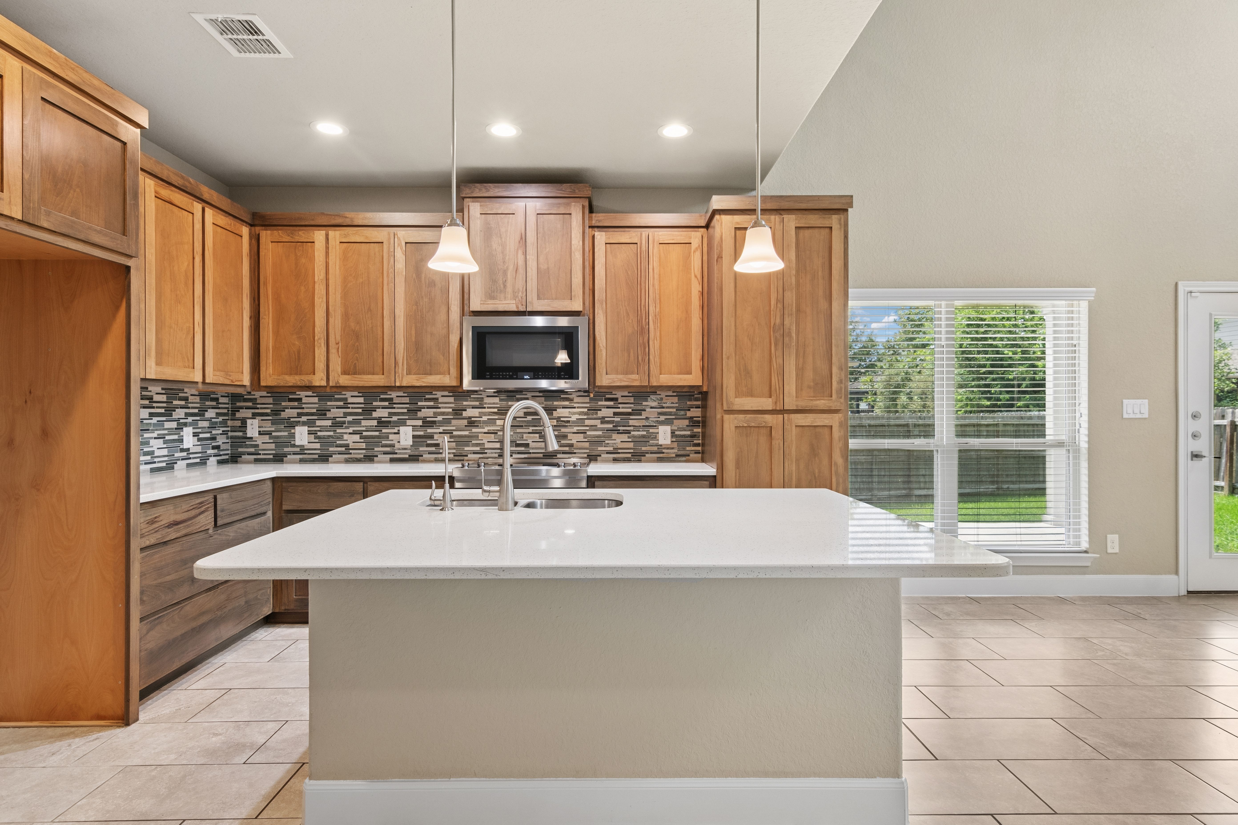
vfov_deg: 64.6
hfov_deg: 86.9
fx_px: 653
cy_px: 412
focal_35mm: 19
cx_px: 619
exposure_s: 1/40
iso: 320
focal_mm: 13
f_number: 8
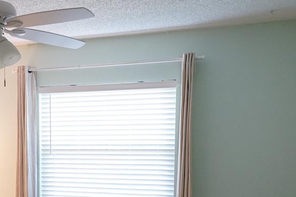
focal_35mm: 61
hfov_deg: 32.1
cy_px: 189
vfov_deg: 21.6
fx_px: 501
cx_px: 63
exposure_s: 1/60
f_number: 6.3
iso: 3200
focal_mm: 28
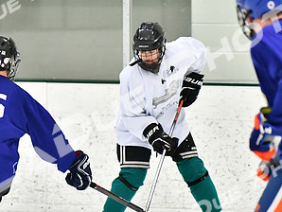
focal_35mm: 561
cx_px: 110
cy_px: 108
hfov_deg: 3.5
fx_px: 4574
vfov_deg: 2.7
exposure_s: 1/1600
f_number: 2.8
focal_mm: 200
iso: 6400
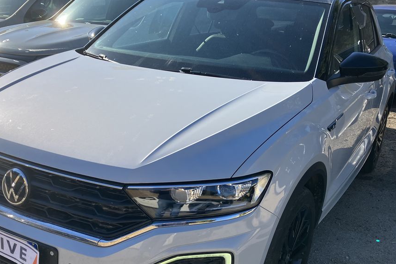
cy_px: 170
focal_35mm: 41
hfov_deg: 47.4
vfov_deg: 32.4
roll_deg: -1.4
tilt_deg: -21.2
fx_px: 451
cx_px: 181
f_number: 1.8
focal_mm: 3.99
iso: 32
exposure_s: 1/1389
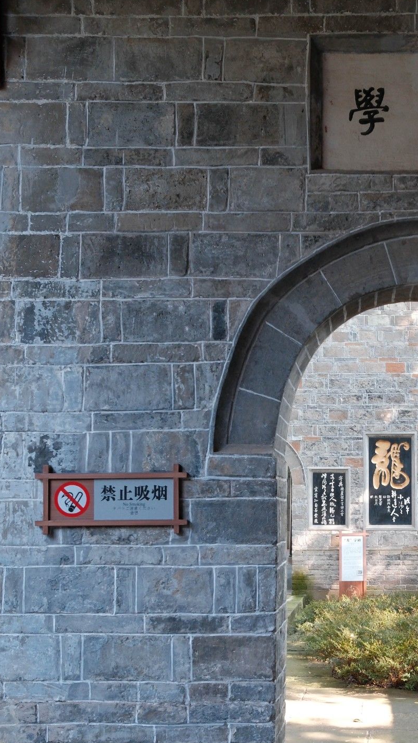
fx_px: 887
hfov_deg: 25.8
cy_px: 451
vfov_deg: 45.2
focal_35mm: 45
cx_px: 365
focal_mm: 19.3
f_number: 6.4
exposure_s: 1/100
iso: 1250
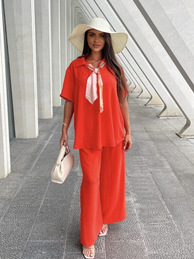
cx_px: 97
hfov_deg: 54.9
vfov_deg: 69.4
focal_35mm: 25
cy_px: 130
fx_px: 187
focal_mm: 5.1
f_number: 1.6
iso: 32
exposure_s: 1/129
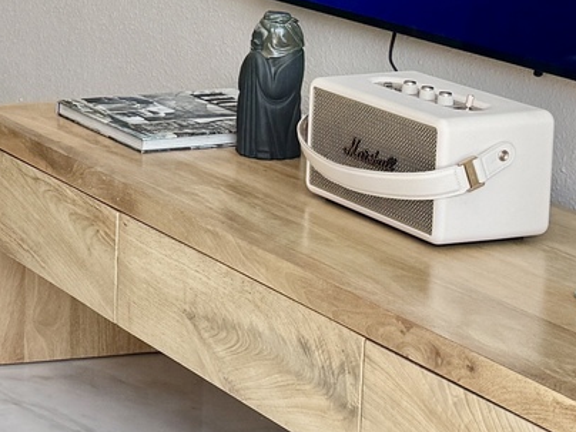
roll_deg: +0.7
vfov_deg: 12.8
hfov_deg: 14.8
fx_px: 1897
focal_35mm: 114
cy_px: -11
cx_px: -503
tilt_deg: -8.8
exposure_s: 1/399
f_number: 1.78
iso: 80
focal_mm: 6.76
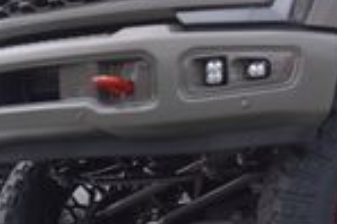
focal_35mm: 168
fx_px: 1571
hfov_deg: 11.6
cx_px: 532
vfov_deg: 8.1
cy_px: -14
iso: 100
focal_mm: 26
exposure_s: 1/200
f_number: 8
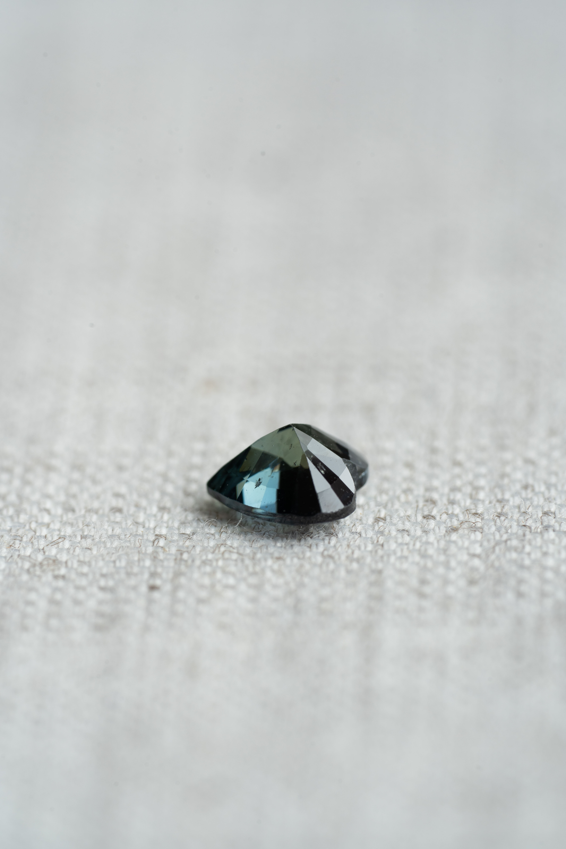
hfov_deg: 15.2
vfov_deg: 22.6
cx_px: 283
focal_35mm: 90
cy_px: 424
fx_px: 2122
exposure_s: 1/6
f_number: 8
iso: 100
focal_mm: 90
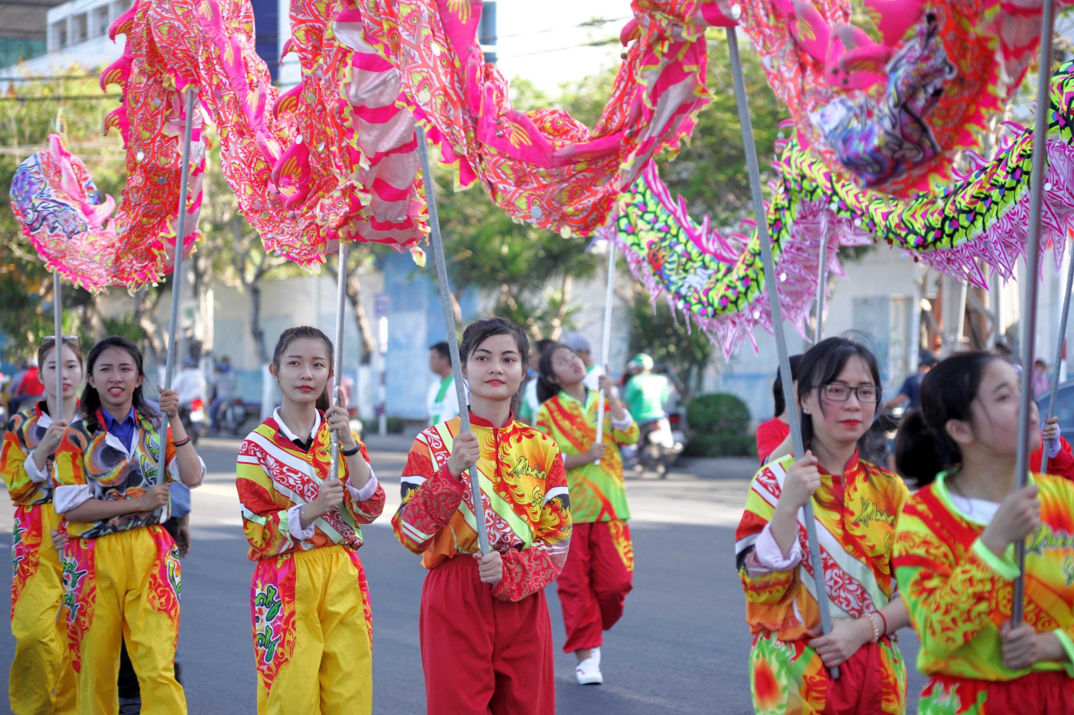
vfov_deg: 12.4
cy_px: 358
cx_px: 537
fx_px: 3280
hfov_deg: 18.6
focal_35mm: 110
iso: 200
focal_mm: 110
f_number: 4.2
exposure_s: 1/125
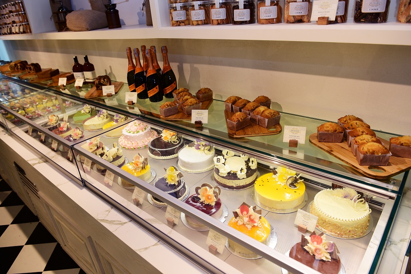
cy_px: 137
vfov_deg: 53.1
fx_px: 274
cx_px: 206
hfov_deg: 73.7
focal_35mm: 24
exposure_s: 1/200
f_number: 4.5
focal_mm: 24
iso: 320
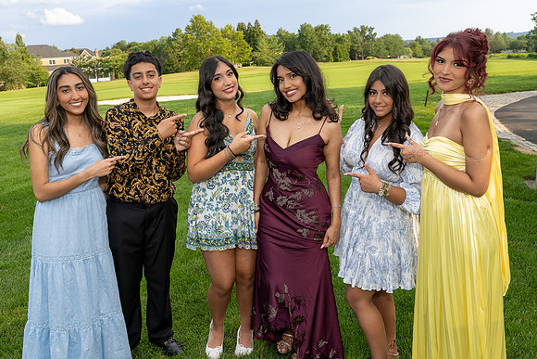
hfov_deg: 56.8
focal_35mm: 33
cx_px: 281
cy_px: 160
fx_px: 496
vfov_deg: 39.7
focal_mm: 30
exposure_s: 1/250
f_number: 8
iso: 360
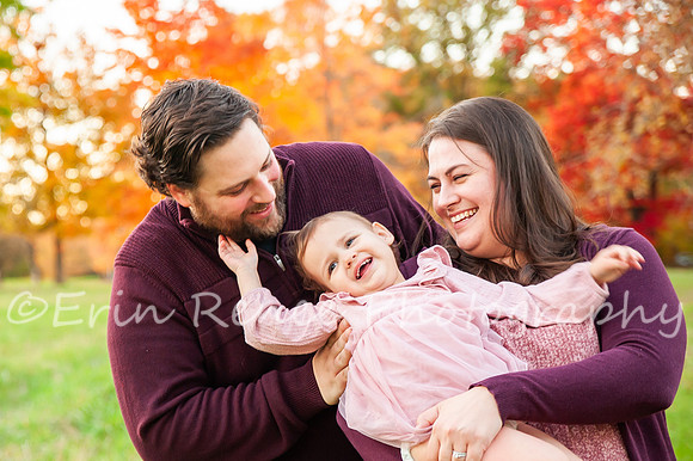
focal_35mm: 76
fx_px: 1453
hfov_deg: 26.7
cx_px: 257
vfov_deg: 18.0
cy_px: 260
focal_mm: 60
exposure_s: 1/200
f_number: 3.5
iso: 800
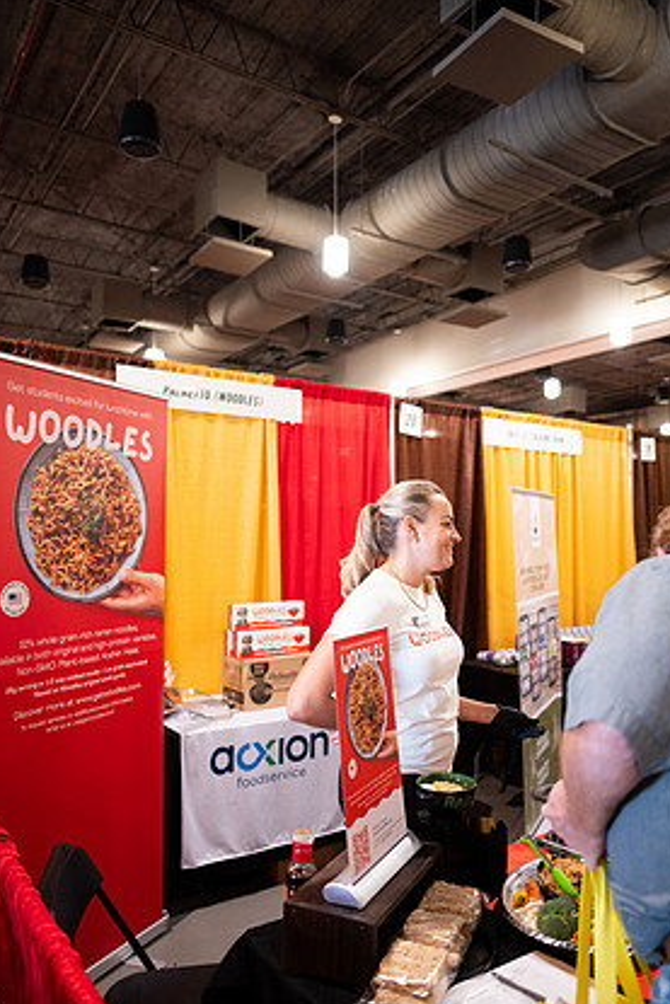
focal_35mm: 26
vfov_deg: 69.3
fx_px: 725
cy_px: 523
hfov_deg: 49.6
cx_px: 351
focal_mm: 24
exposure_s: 1/200
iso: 1250
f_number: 1.8
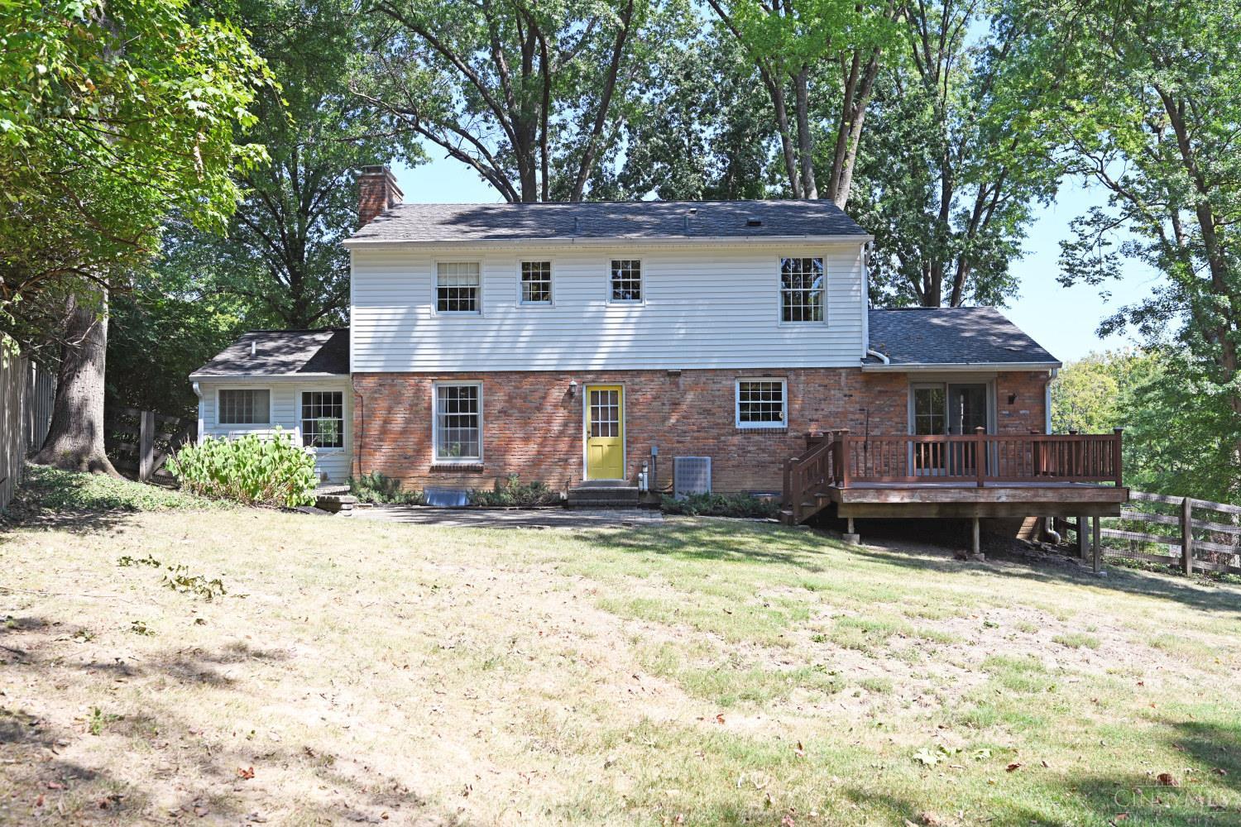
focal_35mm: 30
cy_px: 414
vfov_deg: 43.6
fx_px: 1034
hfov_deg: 61.9
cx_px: 620
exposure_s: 1/250
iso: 100
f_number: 5.6
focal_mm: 30
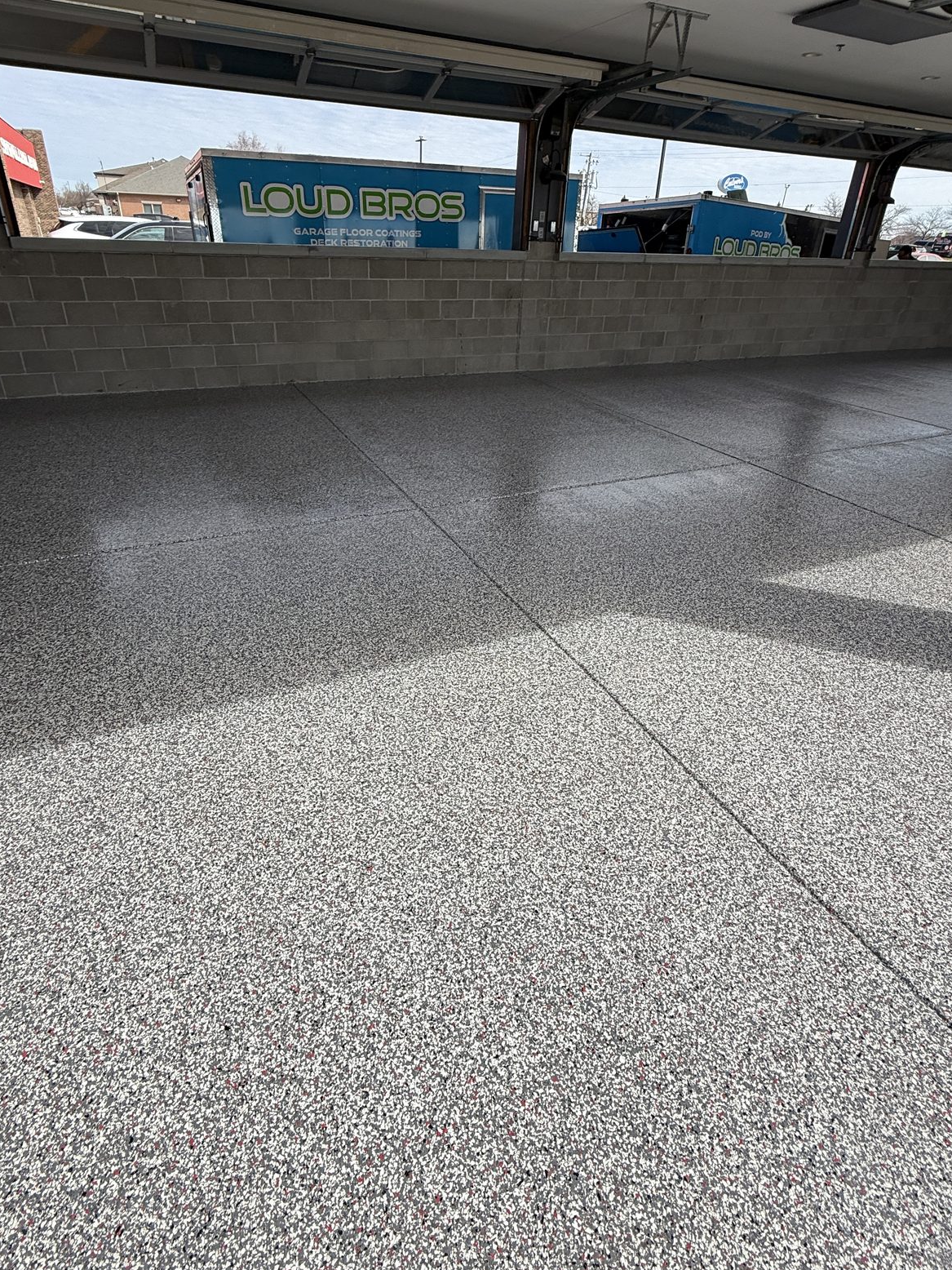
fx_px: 660
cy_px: 567
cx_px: 463
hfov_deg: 71.6
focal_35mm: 18
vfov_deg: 87.4
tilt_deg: -26.2
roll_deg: -2.5
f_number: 2.2
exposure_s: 1/1656
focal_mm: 2.22
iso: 50
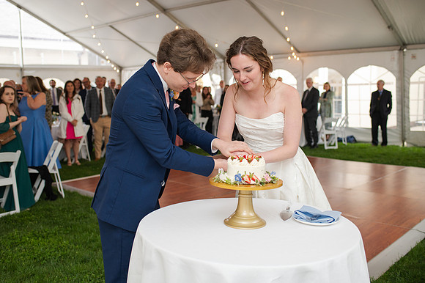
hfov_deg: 52.1
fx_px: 434
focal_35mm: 37
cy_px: 142
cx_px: 201
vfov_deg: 36.1
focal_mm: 35
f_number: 3.2
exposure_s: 1/200
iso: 800
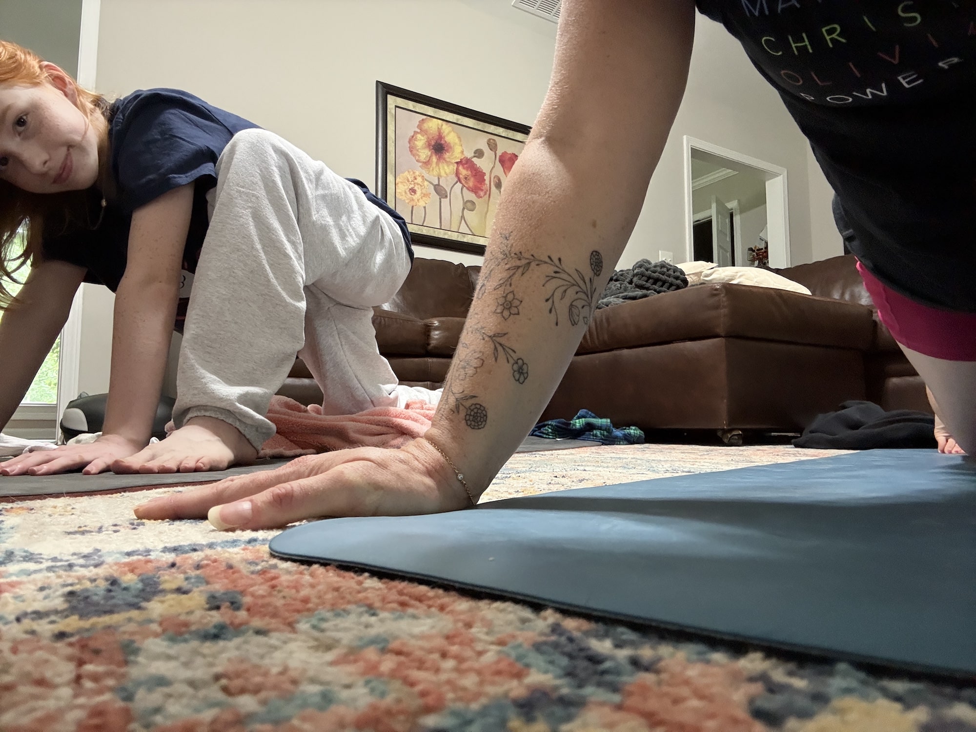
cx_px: 488
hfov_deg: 73.9
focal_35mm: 23
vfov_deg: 58.9
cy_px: 366
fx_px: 648
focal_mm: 2.69
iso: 400
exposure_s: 1/30
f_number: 1.9
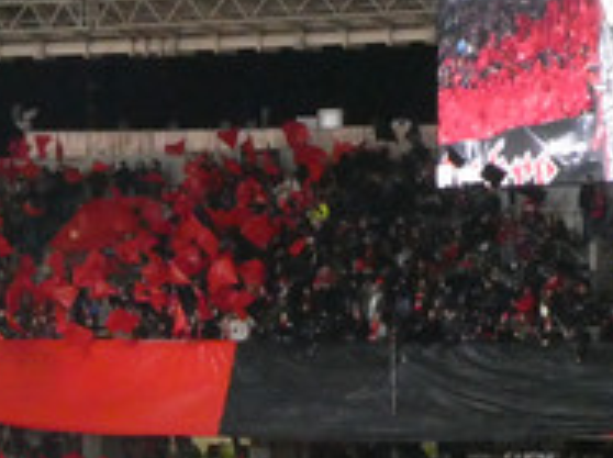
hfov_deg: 8.2
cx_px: 161
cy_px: 705
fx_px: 4262
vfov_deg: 6.1
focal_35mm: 241
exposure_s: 1/80
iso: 1250
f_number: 4.5
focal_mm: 12.5
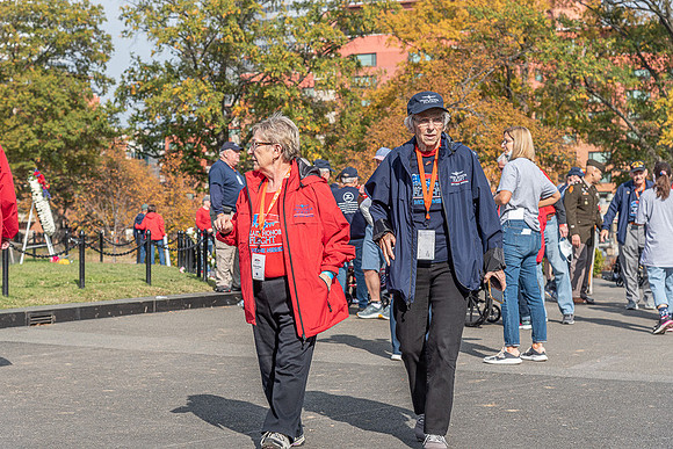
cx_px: 336
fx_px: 1458
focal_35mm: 78
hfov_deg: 26.0
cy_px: 224
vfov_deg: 17.5
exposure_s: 1/1000
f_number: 8
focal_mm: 78
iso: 500
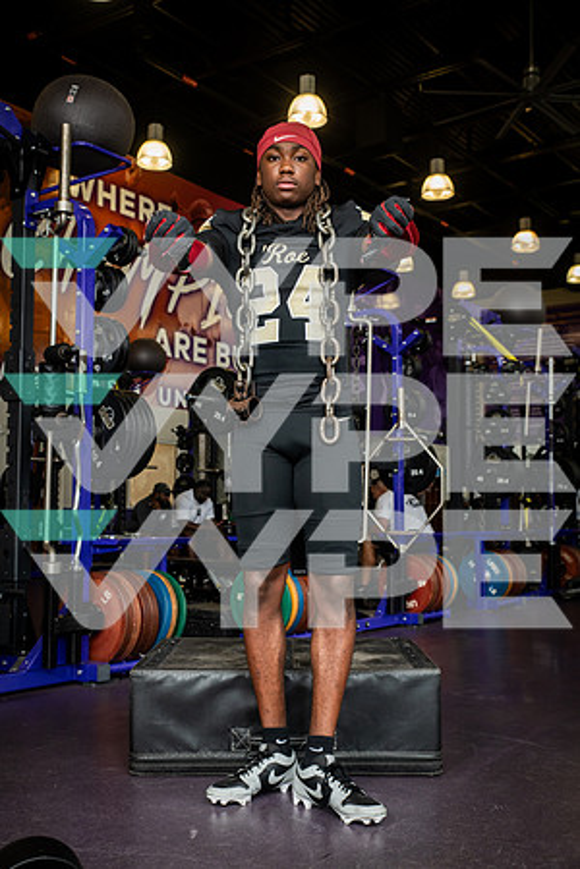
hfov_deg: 33.4
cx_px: 290
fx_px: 967
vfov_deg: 48.5
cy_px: 434
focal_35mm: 40
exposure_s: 1/250
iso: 500
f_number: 5.6
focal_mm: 40
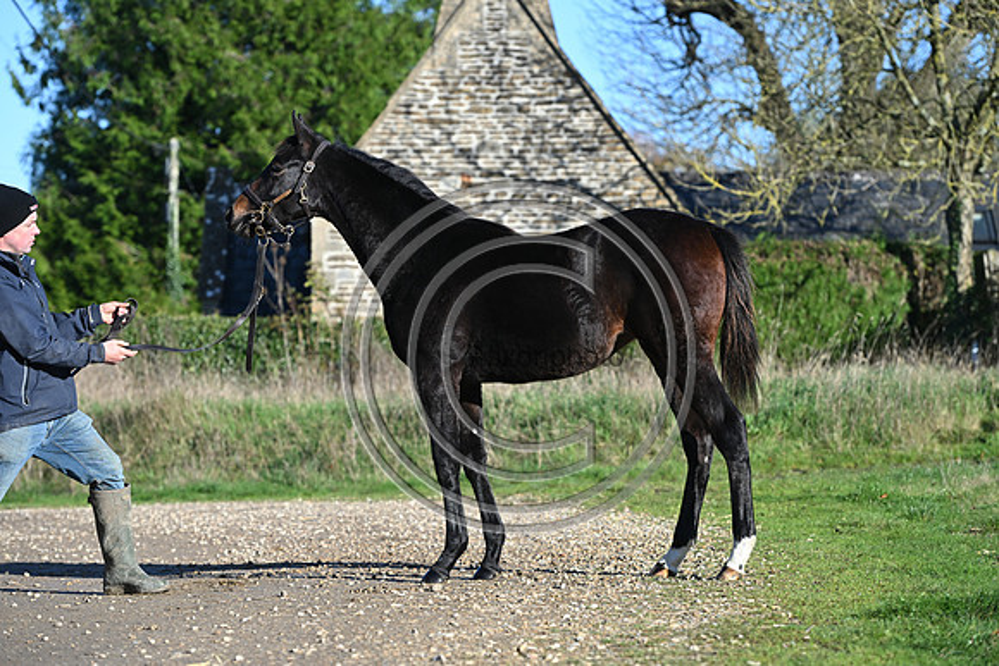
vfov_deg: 11.0
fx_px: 3469
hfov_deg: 16.4
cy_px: 333
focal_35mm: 125
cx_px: 500
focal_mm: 125
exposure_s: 1/1250
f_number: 4.5
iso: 280
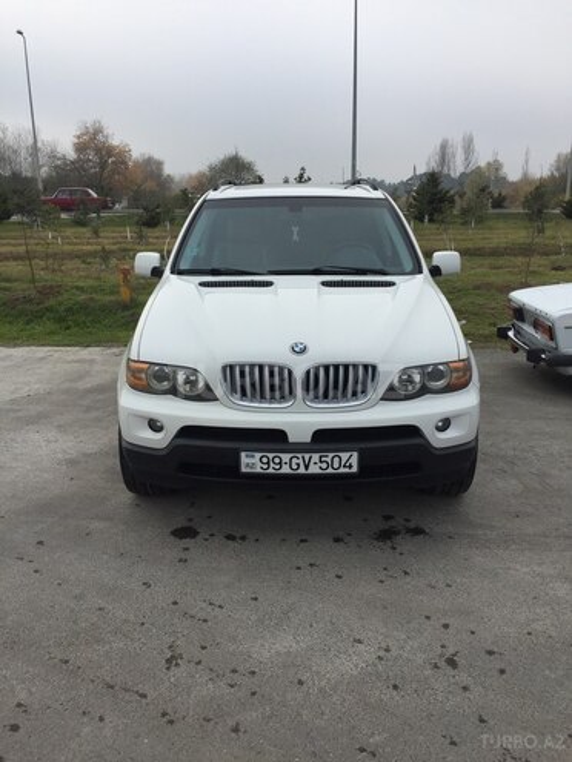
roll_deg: +1.0
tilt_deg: -14.5
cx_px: 286
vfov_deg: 61.7
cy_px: 381
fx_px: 639
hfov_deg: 48.2
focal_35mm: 29
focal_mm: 4.15
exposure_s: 1/860
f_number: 2.2
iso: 32
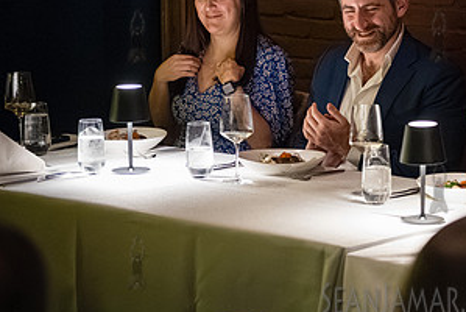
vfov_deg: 8.2
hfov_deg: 12.2
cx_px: 438
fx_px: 2164
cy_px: 35
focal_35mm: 167
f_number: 2.8
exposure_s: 1/200
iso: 12800
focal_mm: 83
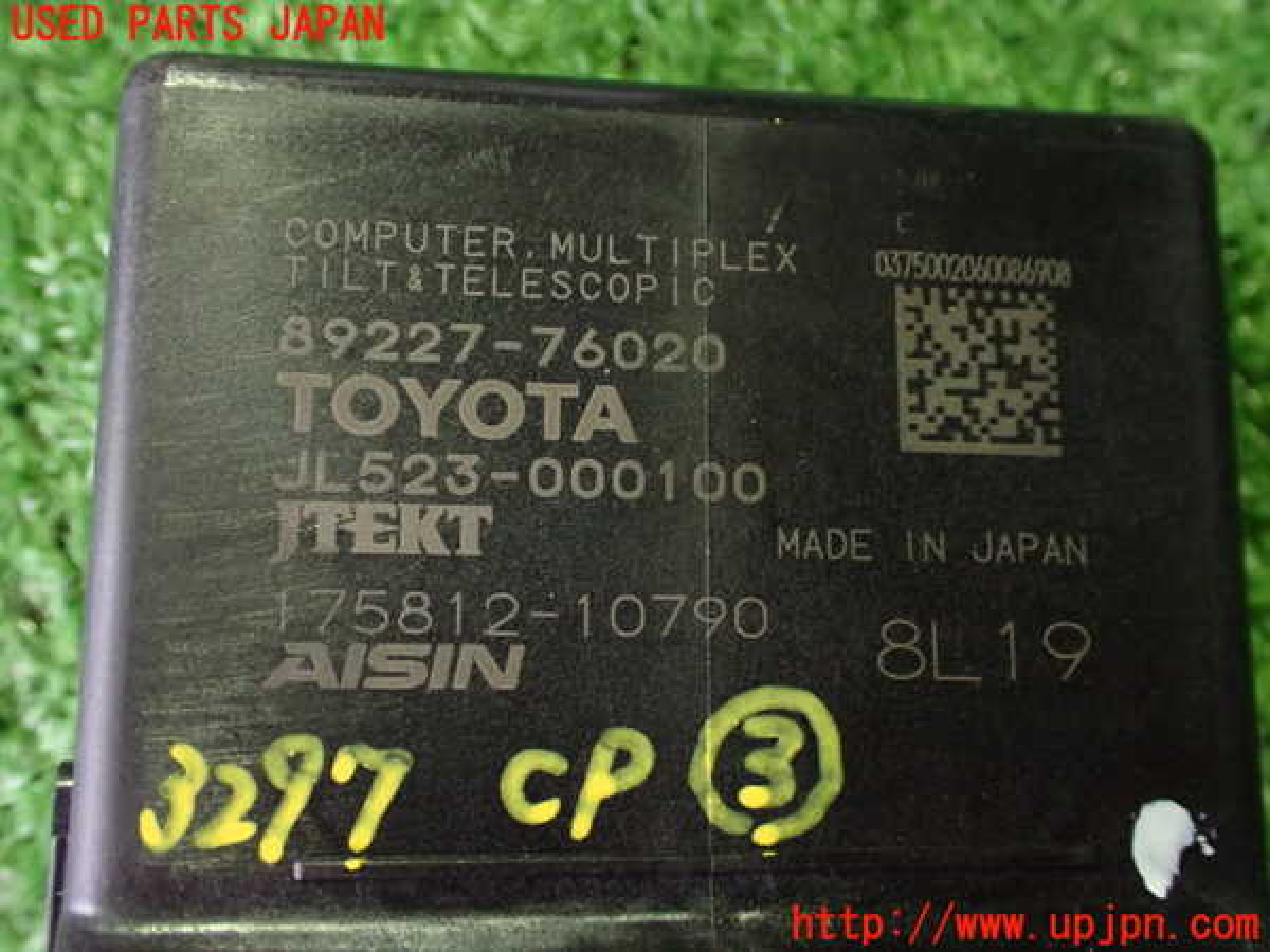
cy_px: 476
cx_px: 635
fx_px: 1321
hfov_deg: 51.4
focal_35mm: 36
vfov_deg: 39.7
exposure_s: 1/40
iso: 1250
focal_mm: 6.37
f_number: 2.5
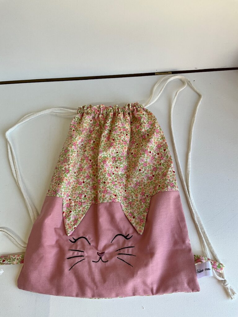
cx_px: 119
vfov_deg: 61.7
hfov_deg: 48.2
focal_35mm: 29
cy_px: 158
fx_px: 266
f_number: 1.8
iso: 16
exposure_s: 1/105
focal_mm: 3
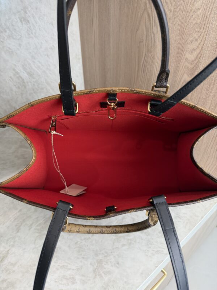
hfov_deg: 56.8
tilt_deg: -41.1
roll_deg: -0.6
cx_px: 108
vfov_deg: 71.6
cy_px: 145
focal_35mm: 24
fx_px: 201
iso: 160
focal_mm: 6.76
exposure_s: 1/120
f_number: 1.78
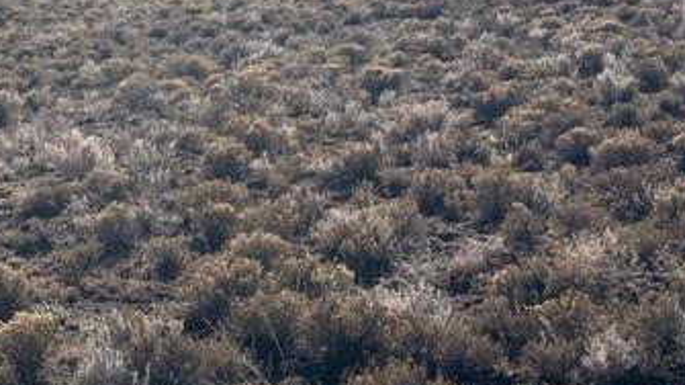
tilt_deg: -1.8
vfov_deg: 11.9
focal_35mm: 100
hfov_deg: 21.3
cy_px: -43
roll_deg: +3.2
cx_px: 247
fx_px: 1815
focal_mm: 6.86
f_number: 1.78
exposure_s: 1/9804
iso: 64
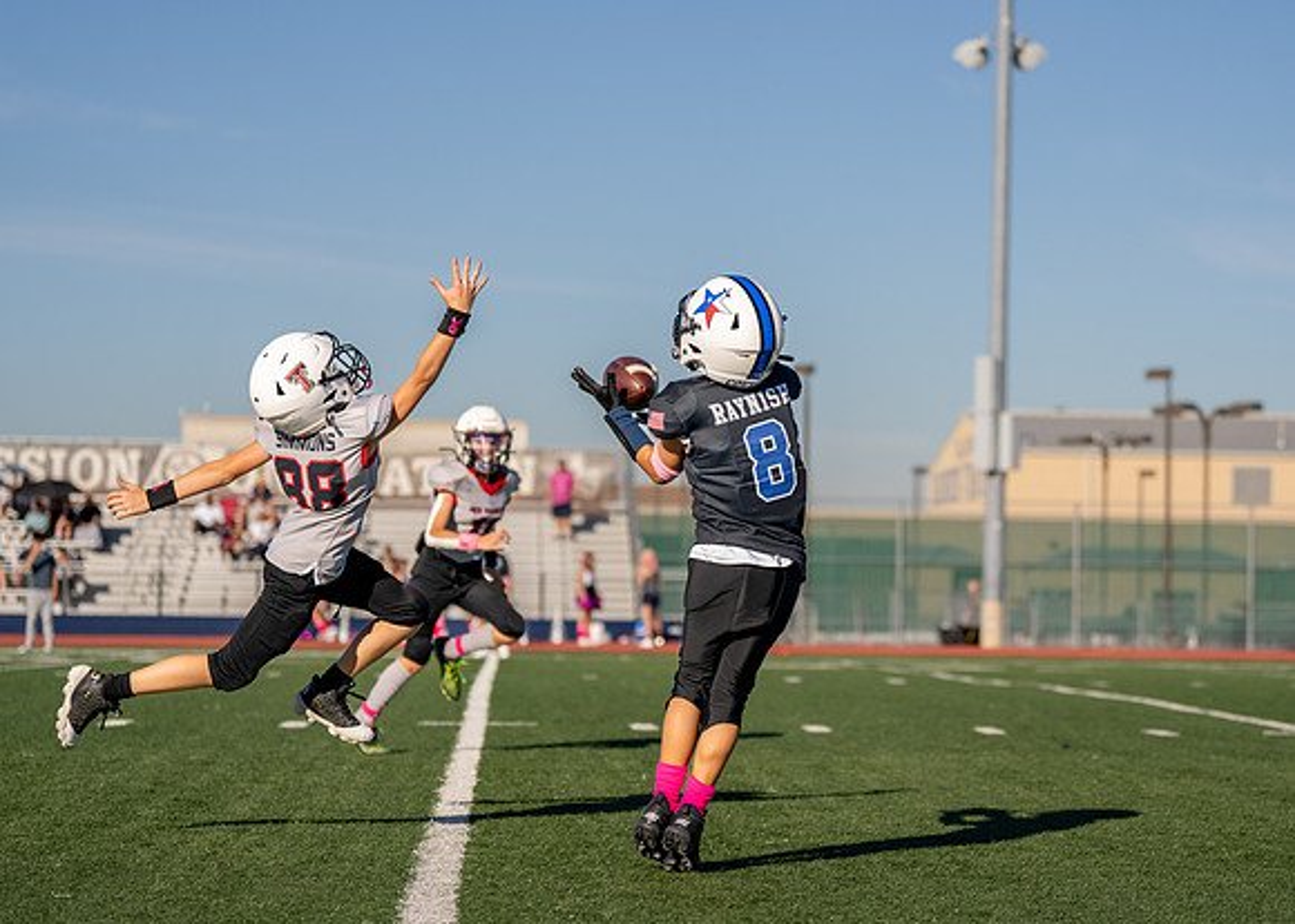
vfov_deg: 15.2
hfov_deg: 21.2
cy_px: 466
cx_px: 735
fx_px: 3460
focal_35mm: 94
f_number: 2.8
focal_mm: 82
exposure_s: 1/2500
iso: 160
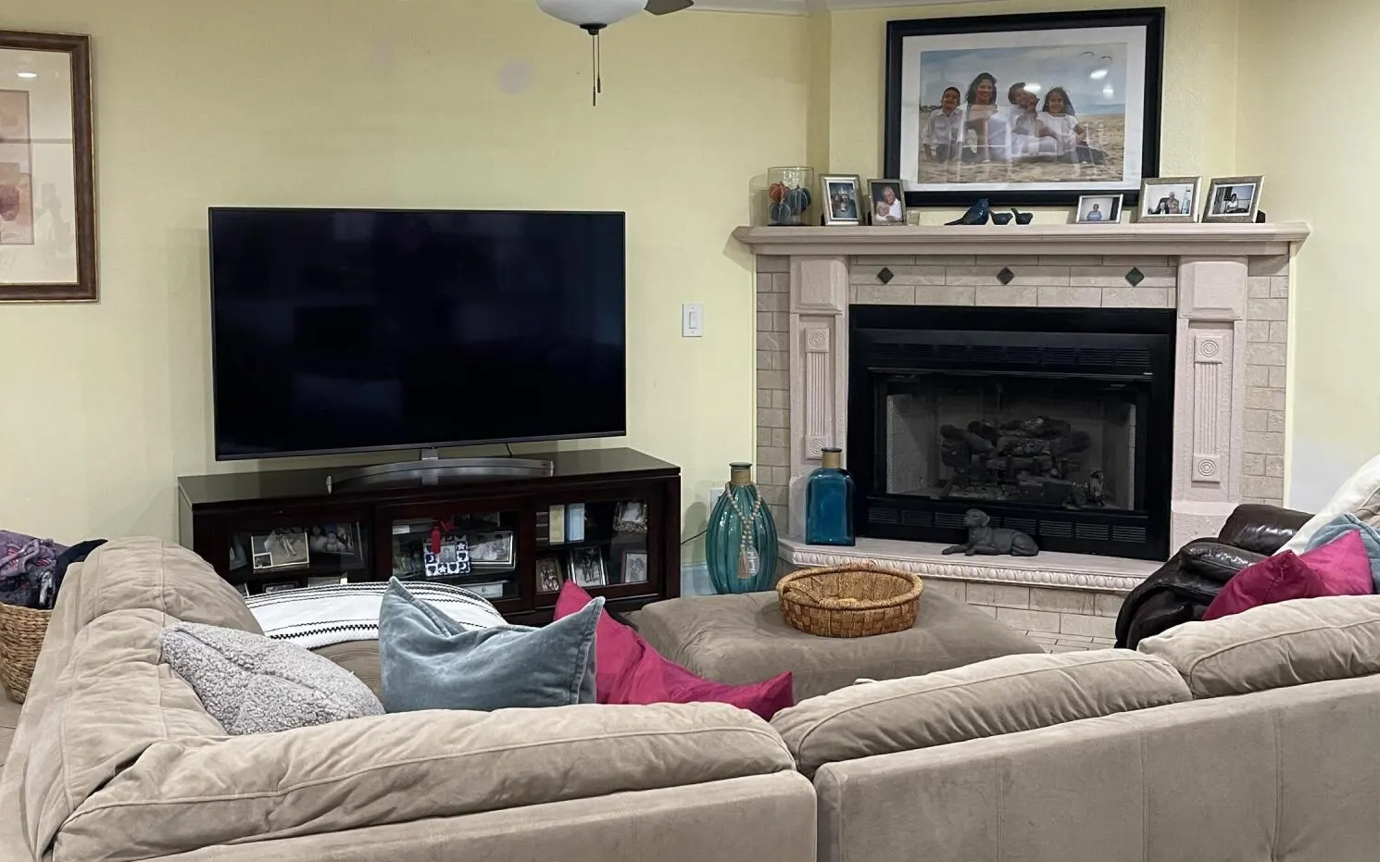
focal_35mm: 37
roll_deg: +0.1
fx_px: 1391
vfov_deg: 34.3
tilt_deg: -4.9
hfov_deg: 52.8
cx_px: 686
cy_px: 334
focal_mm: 5.1
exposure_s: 1/60
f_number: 1.6
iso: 250
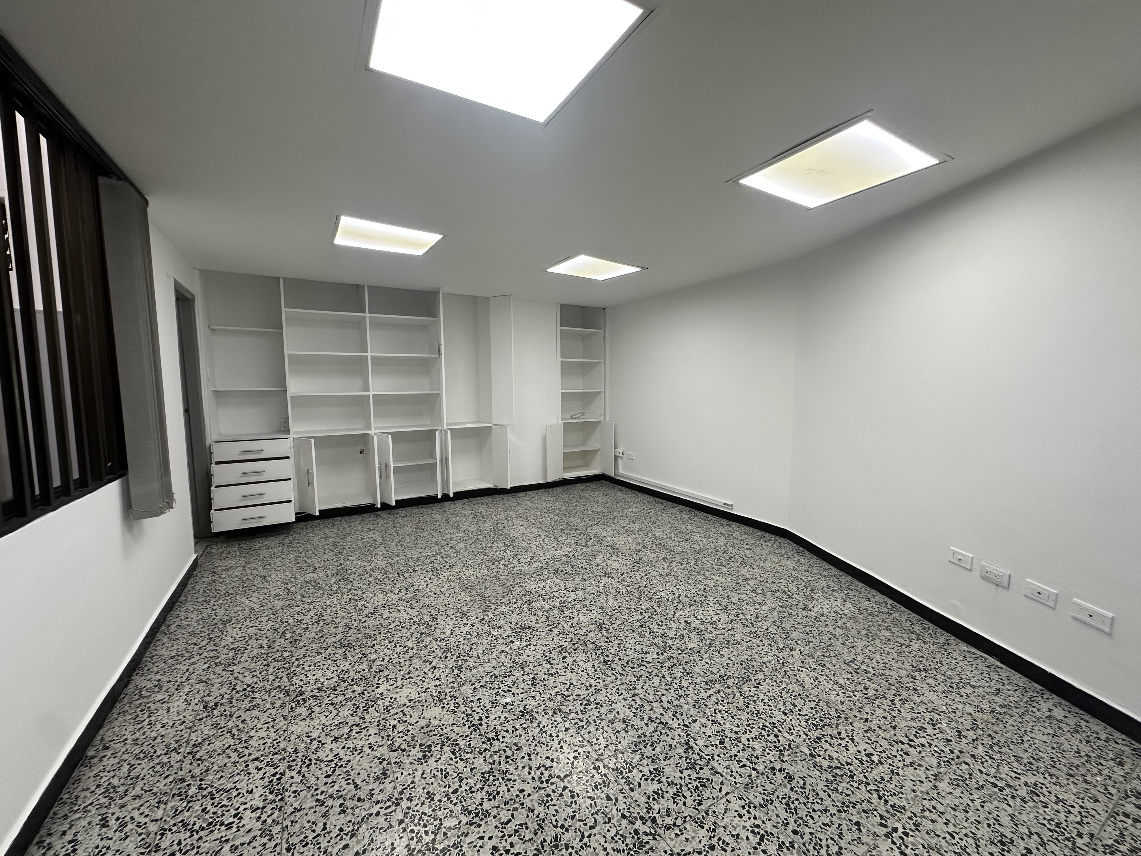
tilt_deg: -4.7
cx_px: 570
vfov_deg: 85.7
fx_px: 461
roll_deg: +0.3
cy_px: 428
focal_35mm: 14
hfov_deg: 102.1
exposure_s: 1/120
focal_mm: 2.22
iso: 125
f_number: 2.2
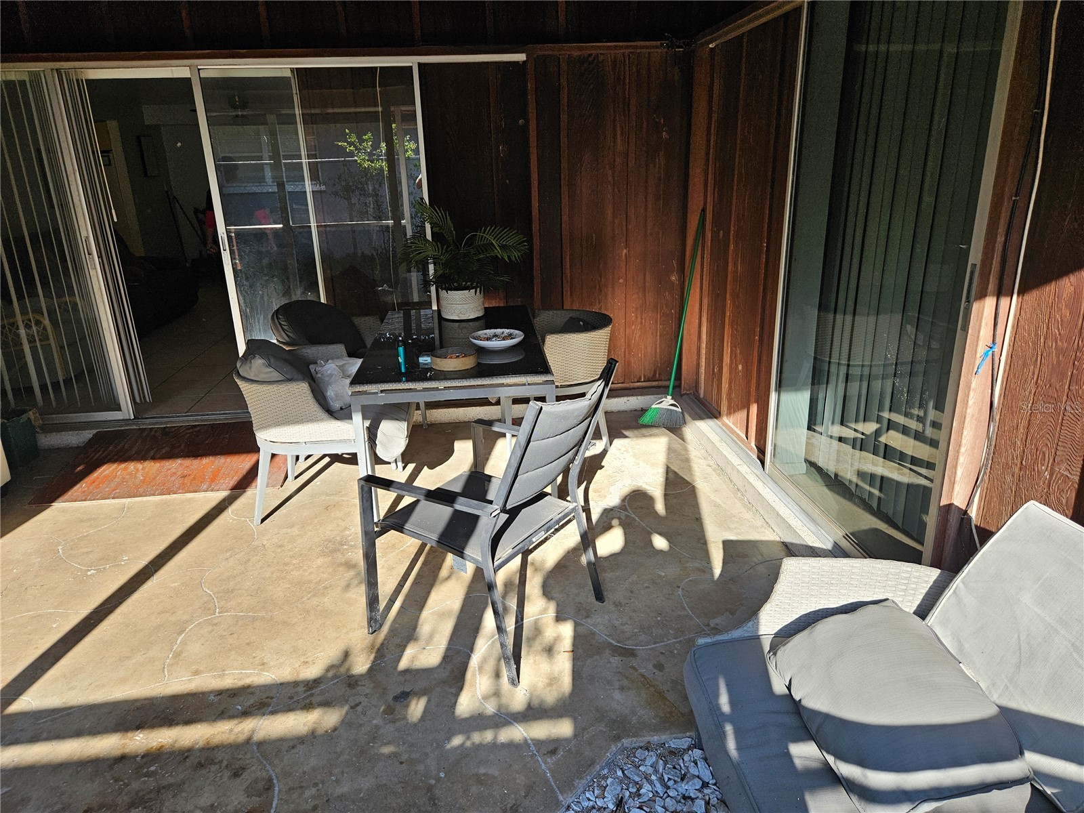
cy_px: 406
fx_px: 720
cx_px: 542
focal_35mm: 23
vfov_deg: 58.9
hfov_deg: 73.9
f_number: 1.8
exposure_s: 1/359
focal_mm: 5.4
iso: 64
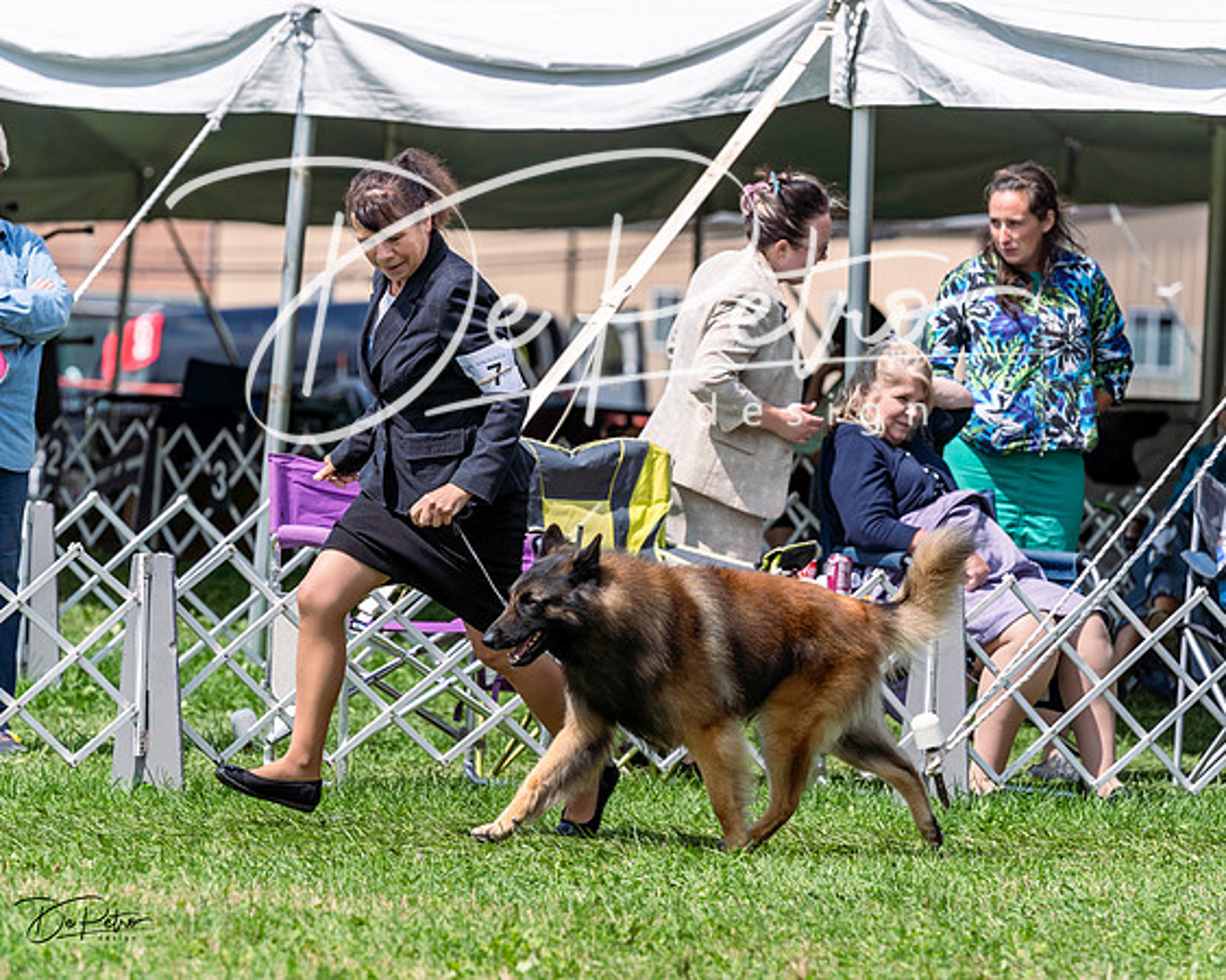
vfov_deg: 6.9
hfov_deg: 8.6
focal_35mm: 225
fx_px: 8170
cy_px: 490
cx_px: 613
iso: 100
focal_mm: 200
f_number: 5
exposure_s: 1/1000
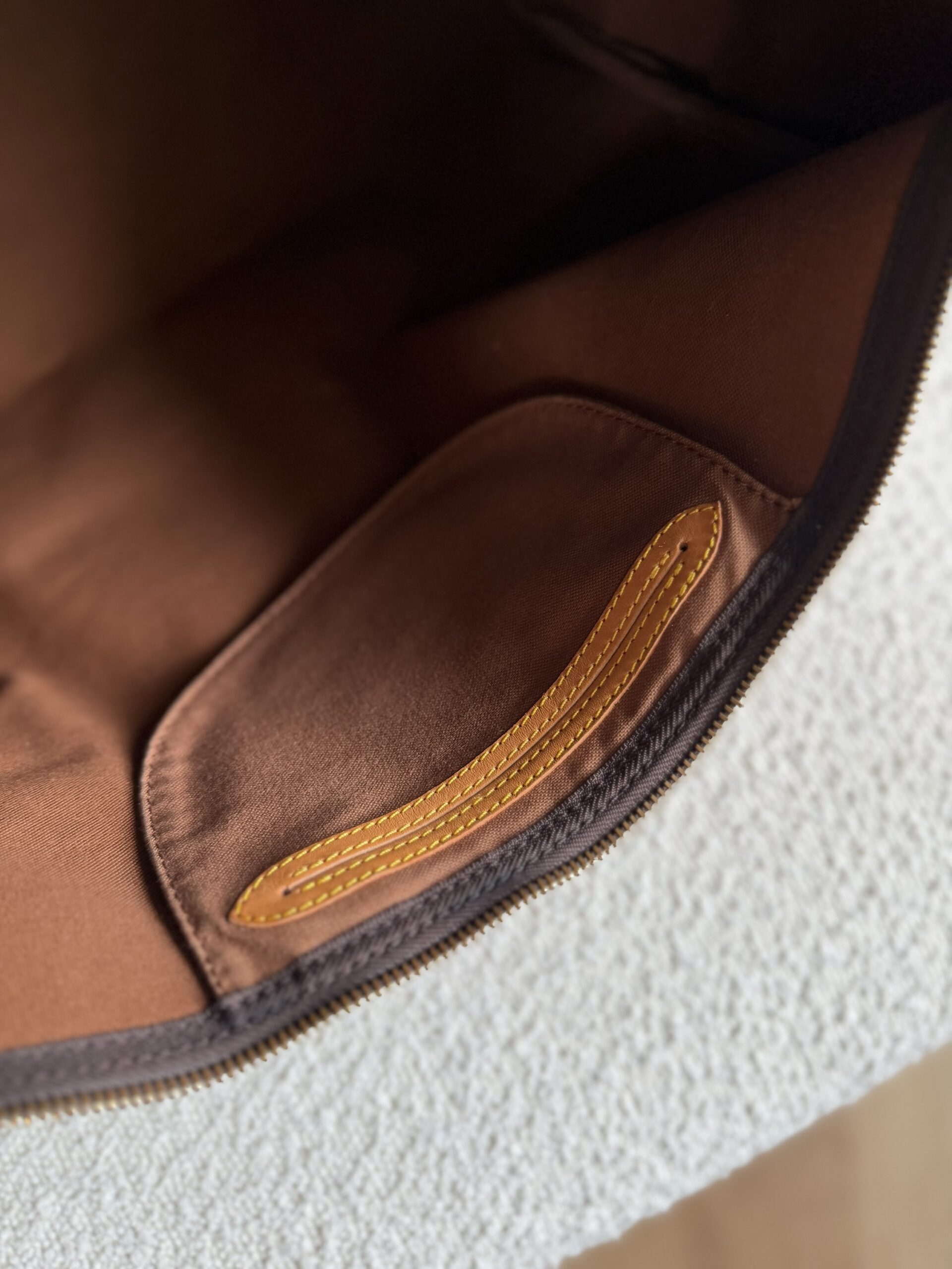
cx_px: 476
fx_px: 880
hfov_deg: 56.8
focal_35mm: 24
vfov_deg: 71.6
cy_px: 634
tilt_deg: -71.4
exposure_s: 1/86
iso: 200
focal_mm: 6.76
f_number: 1.78
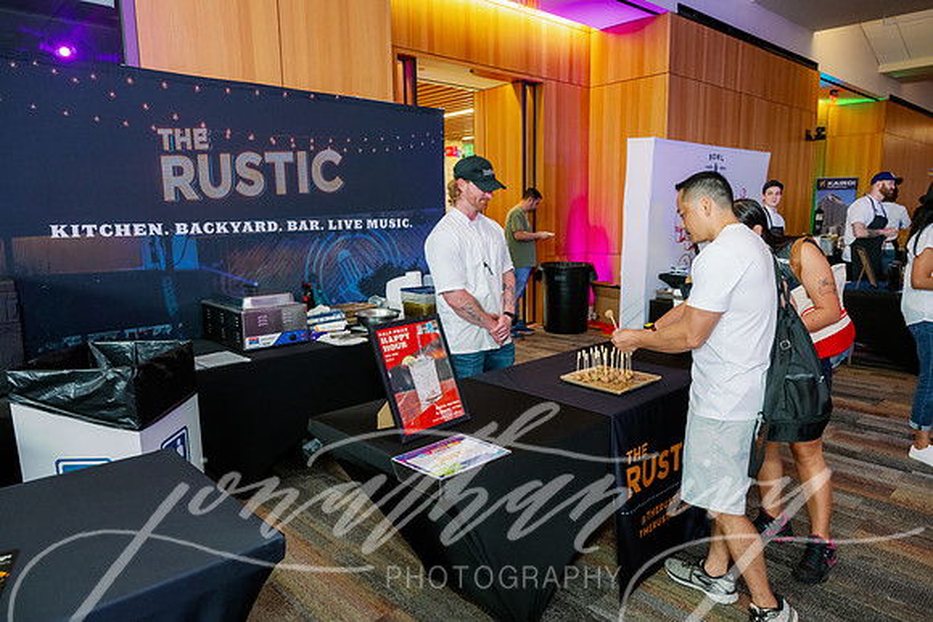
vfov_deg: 53.2
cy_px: 311
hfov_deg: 73.7
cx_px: 466
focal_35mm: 24
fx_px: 622
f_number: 6.3
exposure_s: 1/100
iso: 2000
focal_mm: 24
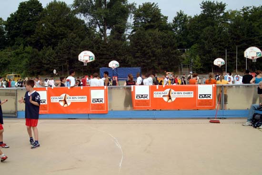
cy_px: 88
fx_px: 262
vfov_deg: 36.9
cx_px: 131
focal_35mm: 36
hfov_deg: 53.1
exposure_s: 1/500
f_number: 11
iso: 200
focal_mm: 24
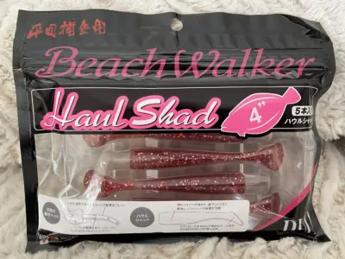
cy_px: 130
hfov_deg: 67.3
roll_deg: -1.1
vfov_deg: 53.1
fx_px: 259
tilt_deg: -40.6
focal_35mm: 26
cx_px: 172
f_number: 1.8
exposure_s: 1/60
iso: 125
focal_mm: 4.25
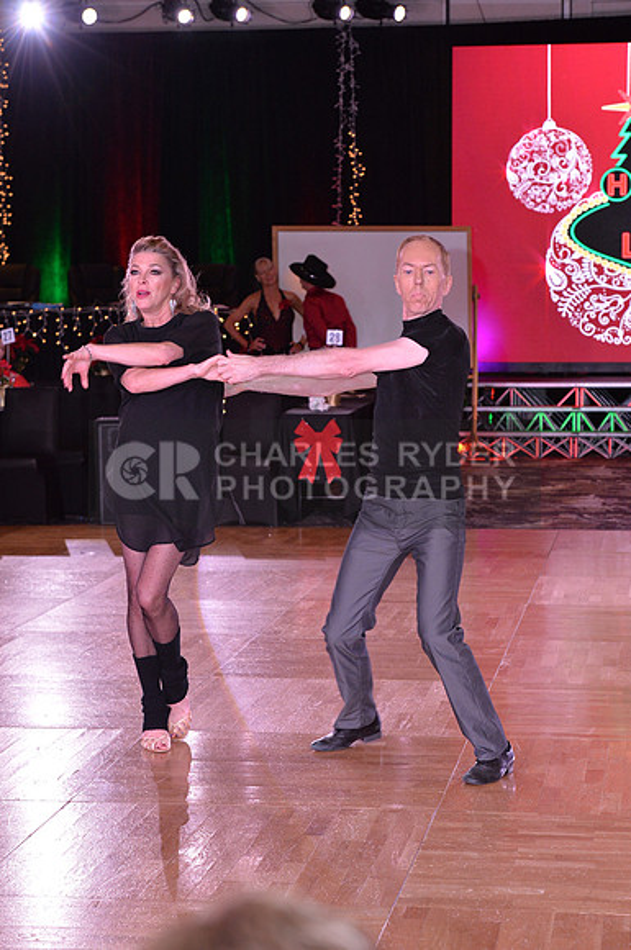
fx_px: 2637
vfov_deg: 20.4
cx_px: 316
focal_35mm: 100
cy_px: 475
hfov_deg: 13.6
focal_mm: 100
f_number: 6.3
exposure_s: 1/250
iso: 2000
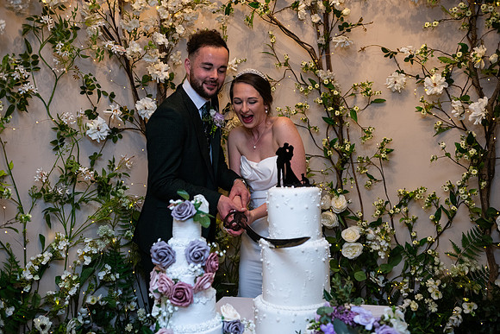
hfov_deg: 53.1
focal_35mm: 36
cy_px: 167
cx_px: 250
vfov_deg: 36.9
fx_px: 500
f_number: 3.5
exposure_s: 1/60
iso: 800
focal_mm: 36
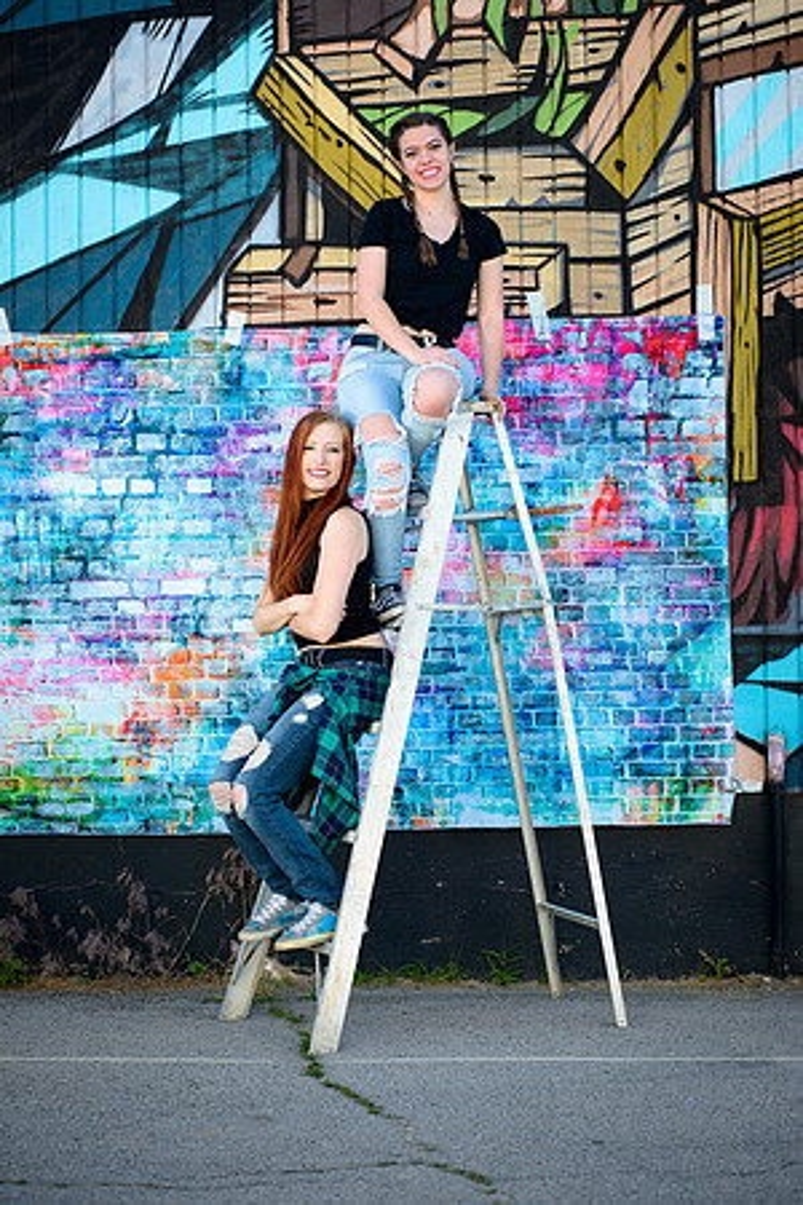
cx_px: 402
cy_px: 602
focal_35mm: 80
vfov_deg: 25.4
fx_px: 2676
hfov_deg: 17.1
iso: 125
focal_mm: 80
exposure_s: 1/320
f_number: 4.5
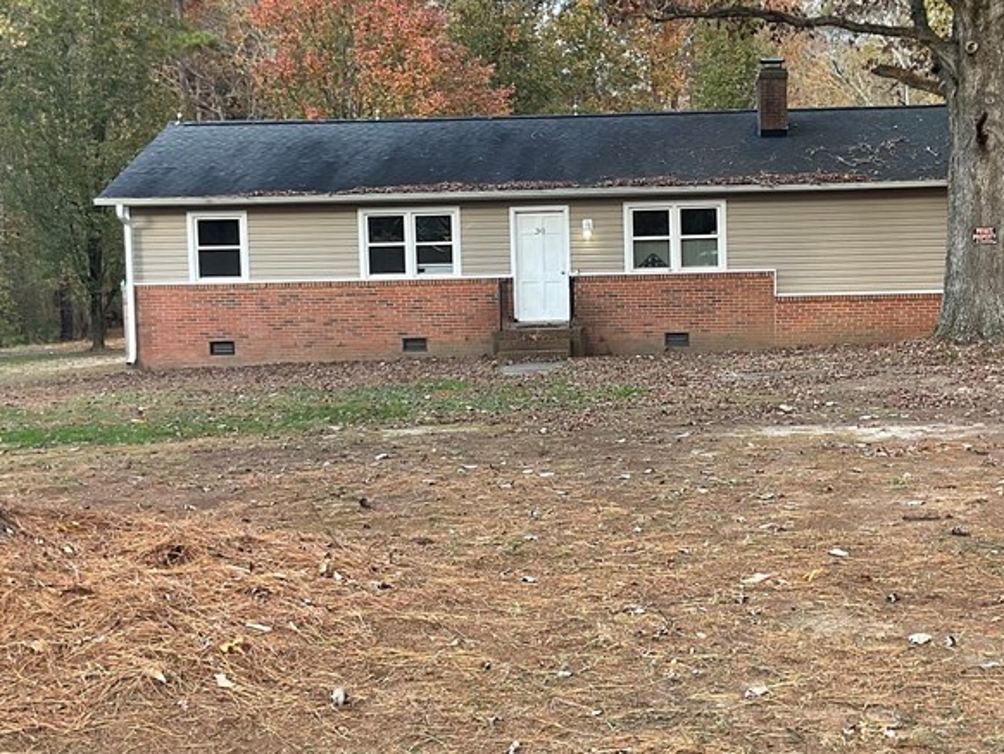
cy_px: 380
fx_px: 1480
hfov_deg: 37.3
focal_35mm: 51
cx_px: 623
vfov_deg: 28.6
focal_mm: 3
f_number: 1.8
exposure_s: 1/122
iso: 32
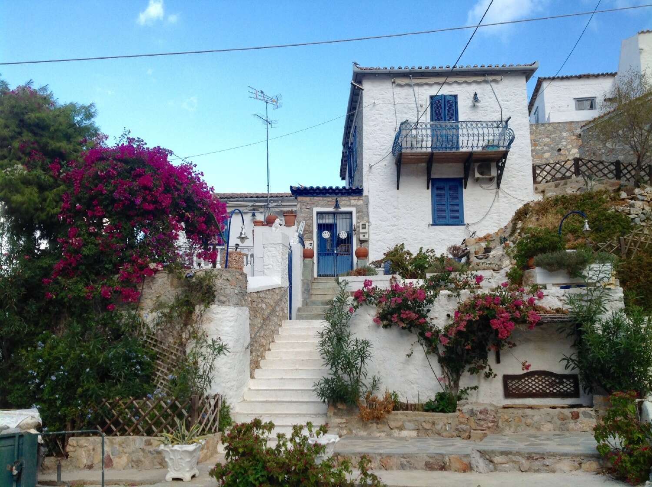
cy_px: 244
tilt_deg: +11.8
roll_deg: -1.7
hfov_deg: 52.7
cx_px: 326
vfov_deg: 40.6
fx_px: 658
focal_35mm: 35
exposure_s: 1/737
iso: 50
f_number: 2.4
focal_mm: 4.28
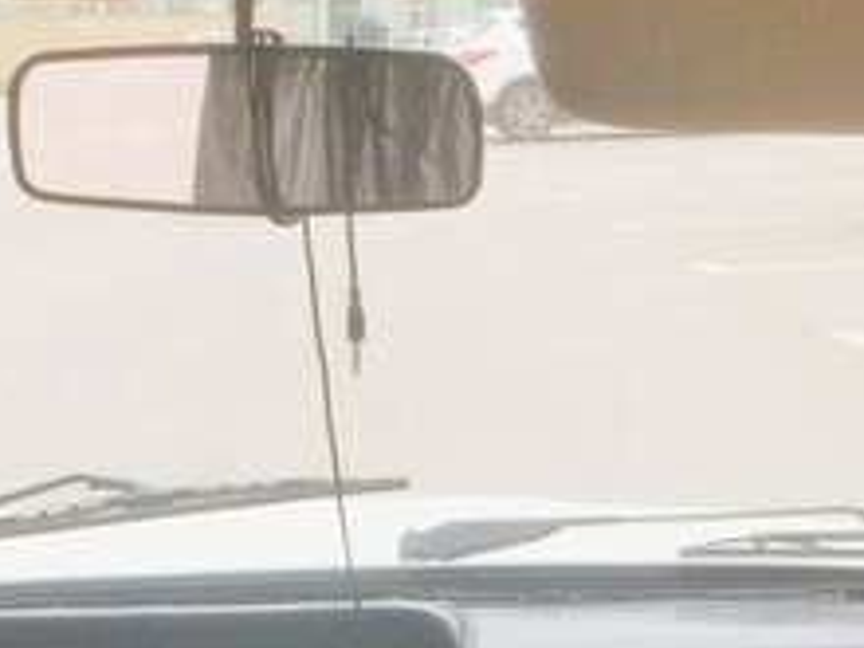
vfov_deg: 16.0
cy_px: 870
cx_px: 338
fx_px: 2171
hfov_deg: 22.5
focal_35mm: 87
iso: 40
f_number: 2.2
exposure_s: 1/50
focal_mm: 4.15
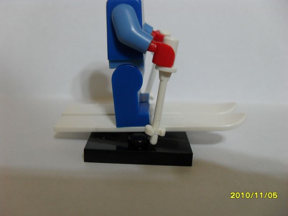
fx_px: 291
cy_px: 108
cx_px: 144
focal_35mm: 35
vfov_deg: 40.7
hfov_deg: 52.6
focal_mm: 6.2
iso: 200
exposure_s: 1/15
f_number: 2.8
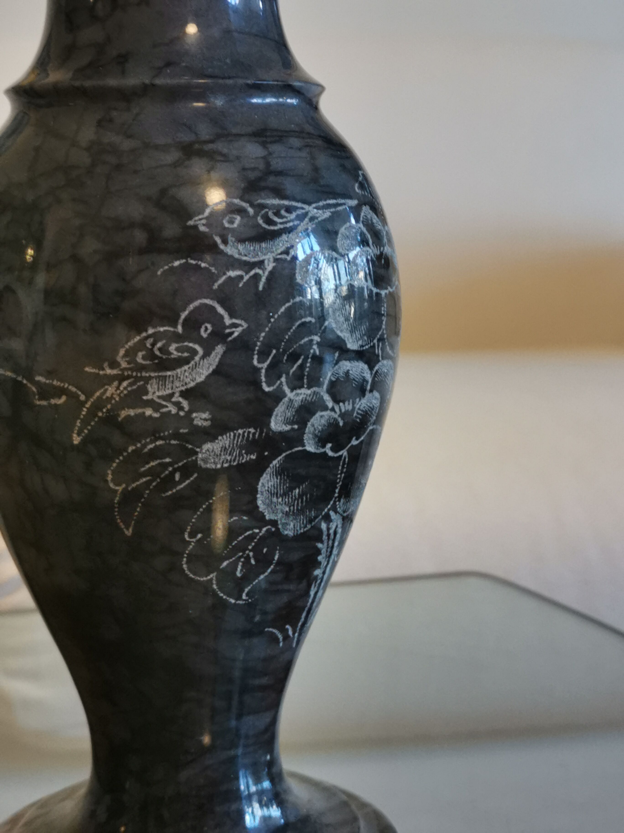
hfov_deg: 24.0
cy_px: 416
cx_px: 312
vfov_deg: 31.7
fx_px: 1466
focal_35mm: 61
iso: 160
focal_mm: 5.58
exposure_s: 1/50
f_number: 1.8
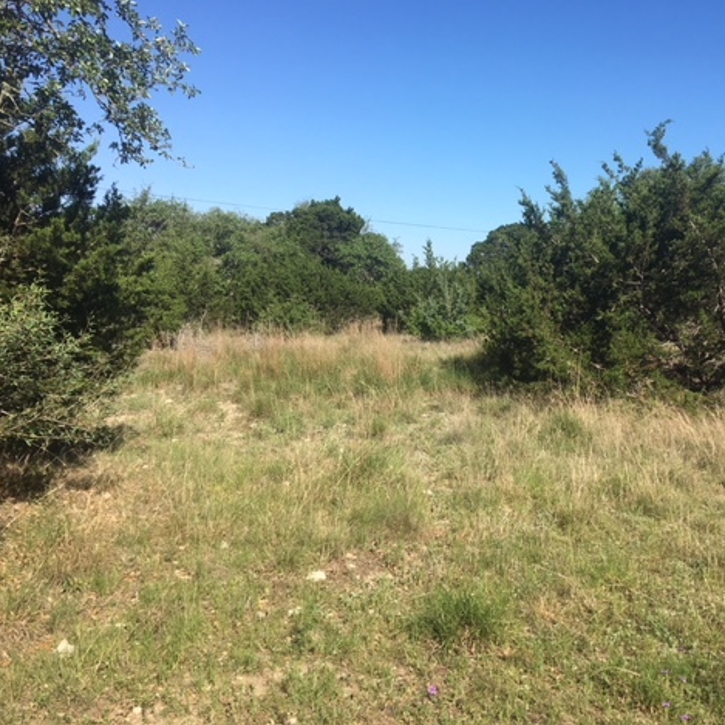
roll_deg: -2.3
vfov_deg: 47.2
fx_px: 829
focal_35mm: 35
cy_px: 356
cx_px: 488
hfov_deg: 46.4
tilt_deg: -4.3
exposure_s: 1/1479
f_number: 2.2
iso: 25
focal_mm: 4.15
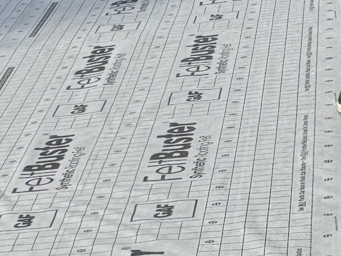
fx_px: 1725
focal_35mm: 175
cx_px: -452
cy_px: 361
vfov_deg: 8.3
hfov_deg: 10.0
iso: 80
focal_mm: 6.76
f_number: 1.78
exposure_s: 1/3759
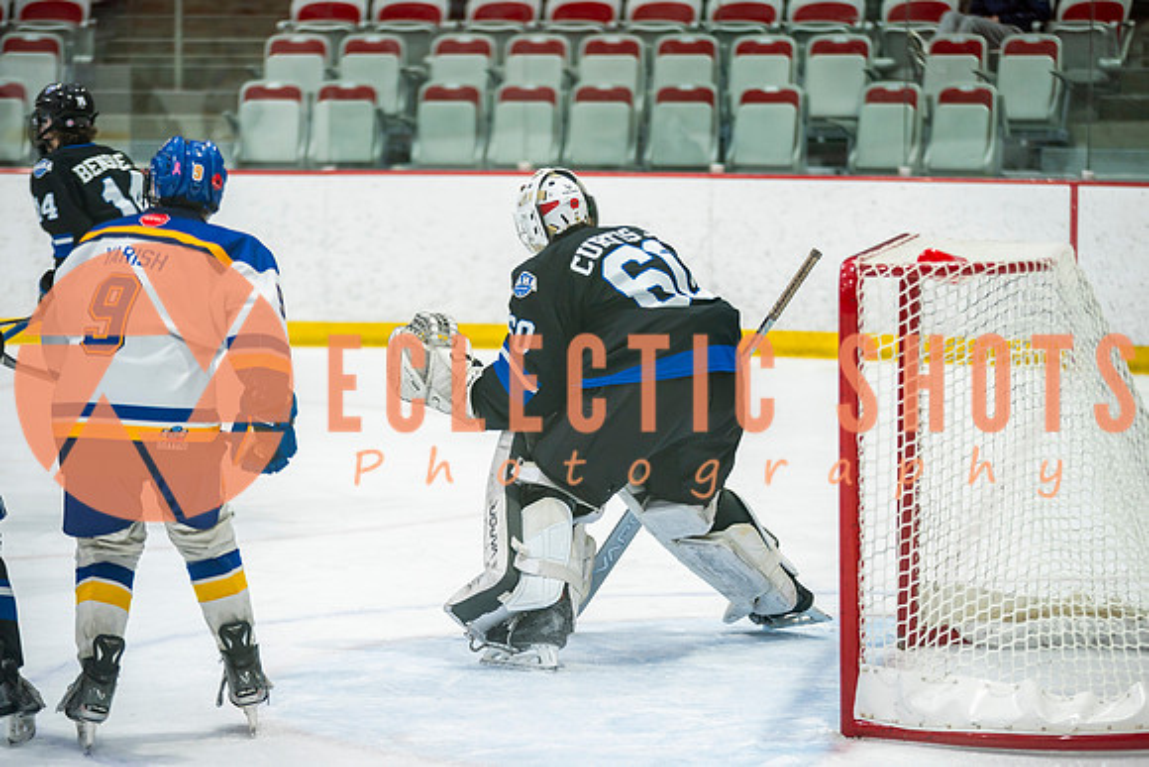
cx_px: 604
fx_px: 4699
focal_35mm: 147
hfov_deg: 13.9
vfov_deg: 9.3
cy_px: 385
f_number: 2.8
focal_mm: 135
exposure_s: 1/640
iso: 800
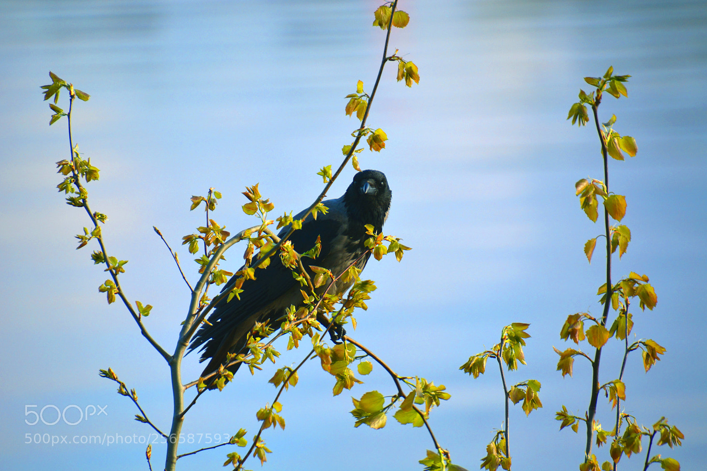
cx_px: 354
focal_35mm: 530
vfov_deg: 2.6
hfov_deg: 3.9
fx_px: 10406
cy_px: 236
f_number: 6.3
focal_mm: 350
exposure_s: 1/1000
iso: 450
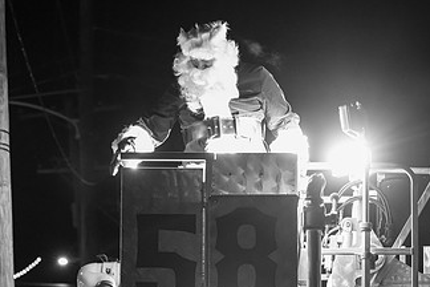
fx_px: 1947
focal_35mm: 163
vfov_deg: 8.4
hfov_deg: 12.6
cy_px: 160
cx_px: 239
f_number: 4
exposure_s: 1/160
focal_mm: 91
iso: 6400
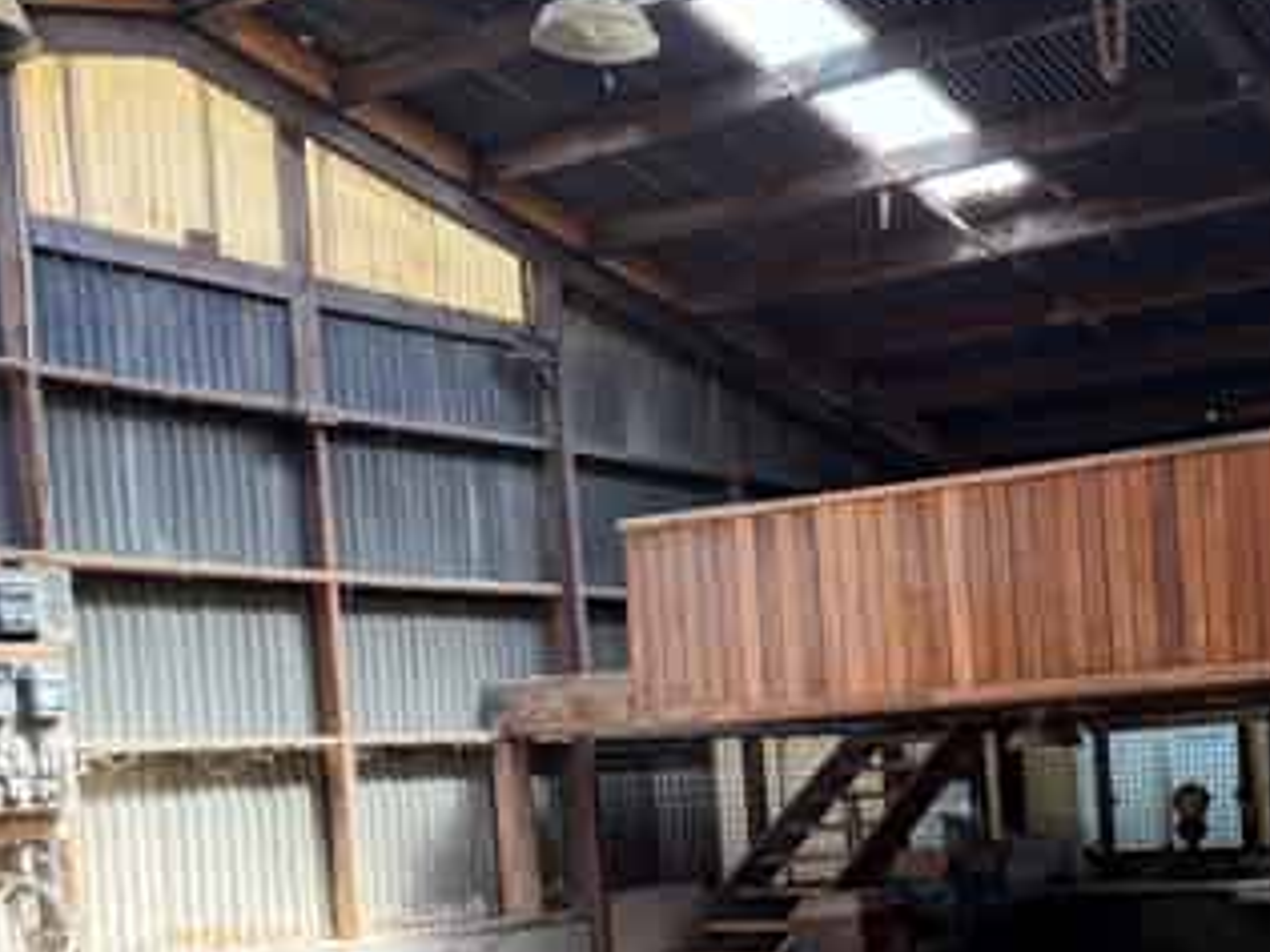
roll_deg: +4.0
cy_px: 801
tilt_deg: -0.8
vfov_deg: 28.3
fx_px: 1834
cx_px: 1306
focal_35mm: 50
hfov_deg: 34.3
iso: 200
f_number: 1.78
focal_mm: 6.76
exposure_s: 1/72
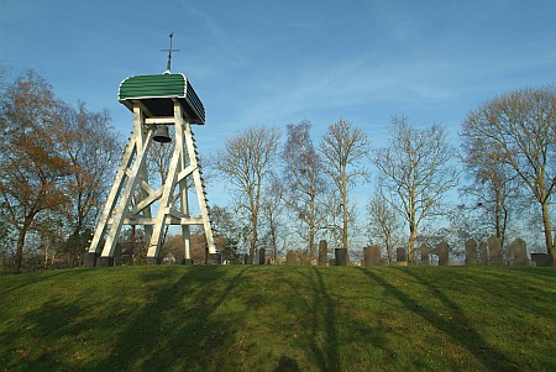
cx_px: 278
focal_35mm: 21
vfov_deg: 59.6
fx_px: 325
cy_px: 186
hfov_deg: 81.1
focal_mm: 14
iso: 100
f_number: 4.8
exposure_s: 1/500
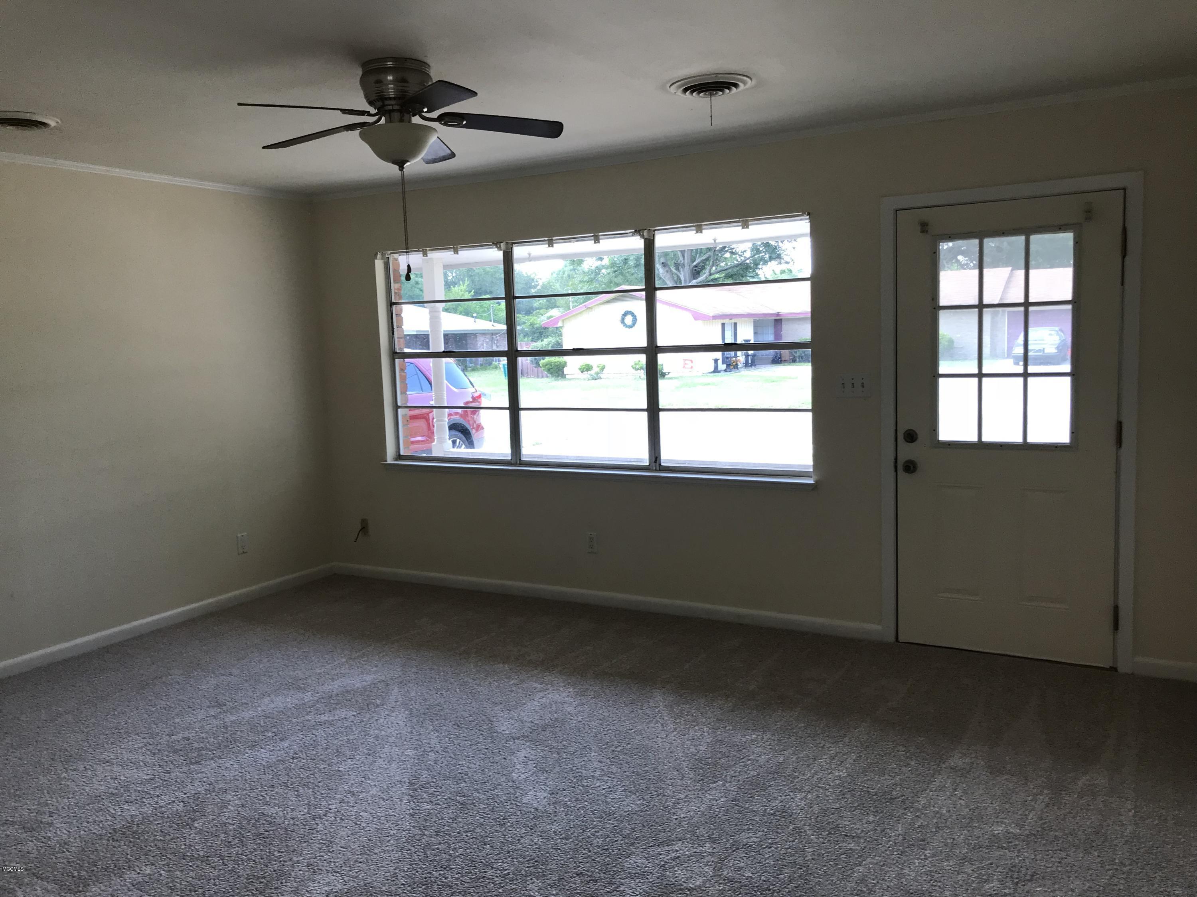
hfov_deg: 63.4
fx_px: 968
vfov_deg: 49.7
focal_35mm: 28
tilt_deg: -5.0
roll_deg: +2.0
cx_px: 598
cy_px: 448
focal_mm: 3.99
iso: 32
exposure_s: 1/120
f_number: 1.8
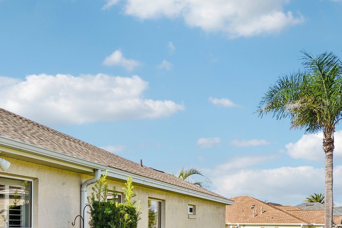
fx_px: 418
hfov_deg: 40.0
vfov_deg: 28.7
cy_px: 227
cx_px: 13
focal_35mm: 44
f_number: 20
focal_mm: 22
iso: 160
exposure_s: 1/30
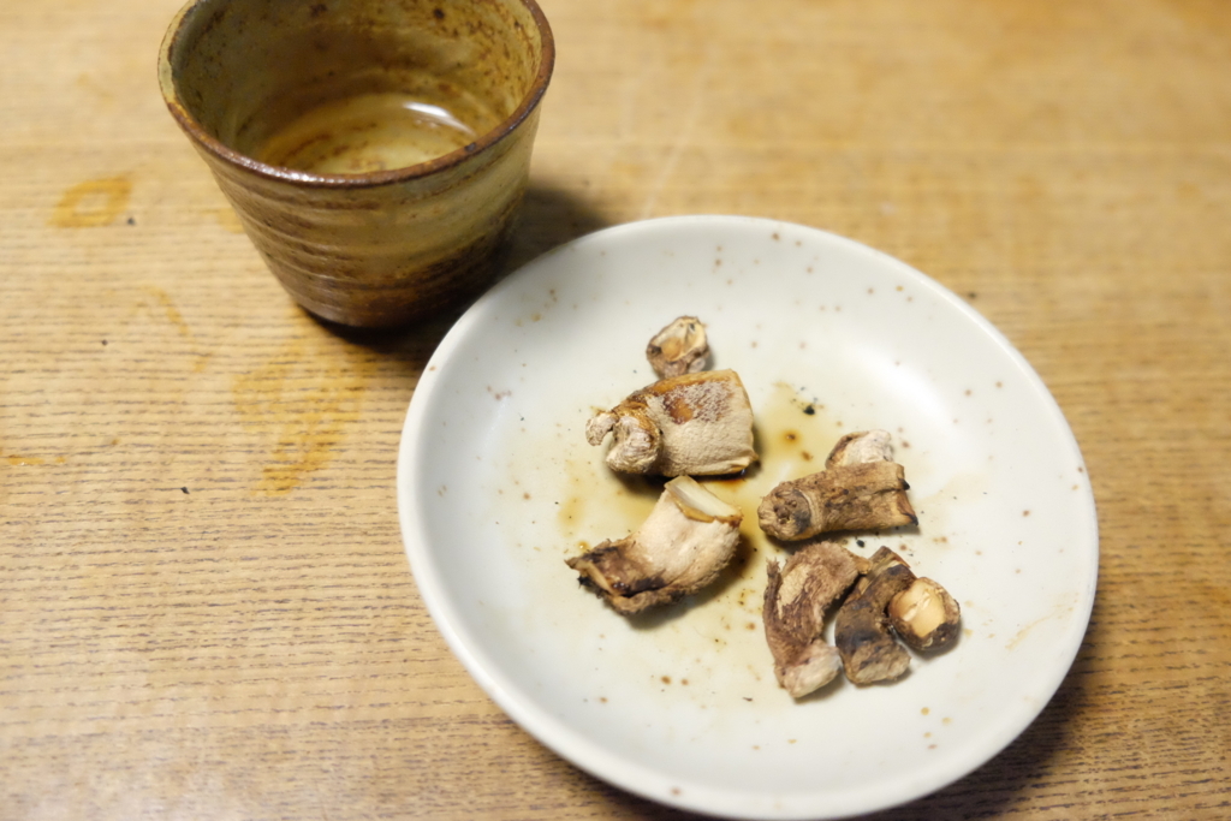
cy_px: 410
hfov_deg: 60.3
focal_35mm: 31
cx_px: 616
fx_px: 1060
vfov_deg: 42.3
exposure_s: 1/150
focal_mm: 20.5
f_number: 3.2
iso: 6400
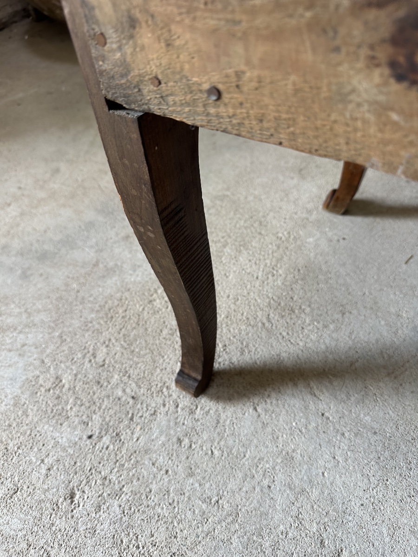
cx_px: 209
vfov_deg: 71.6
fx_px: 386
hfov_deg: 56.8
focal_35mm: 24
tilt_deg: -49.9
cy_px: 278
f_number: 1.78
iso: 80
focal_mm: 6.86
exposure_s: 1/121
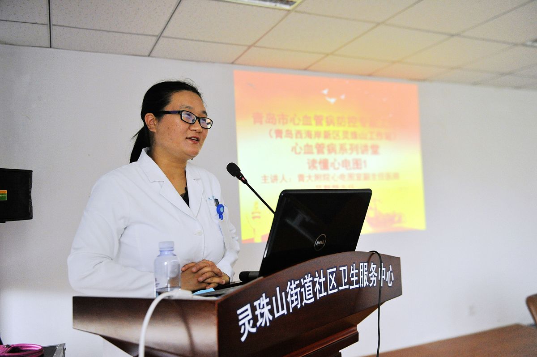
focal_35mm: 32
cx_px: 268
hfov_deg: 58.8
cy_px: 178
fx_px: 477
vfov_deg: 41.0
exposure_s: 1/1600
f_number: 3.2
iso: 6400
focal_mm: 32
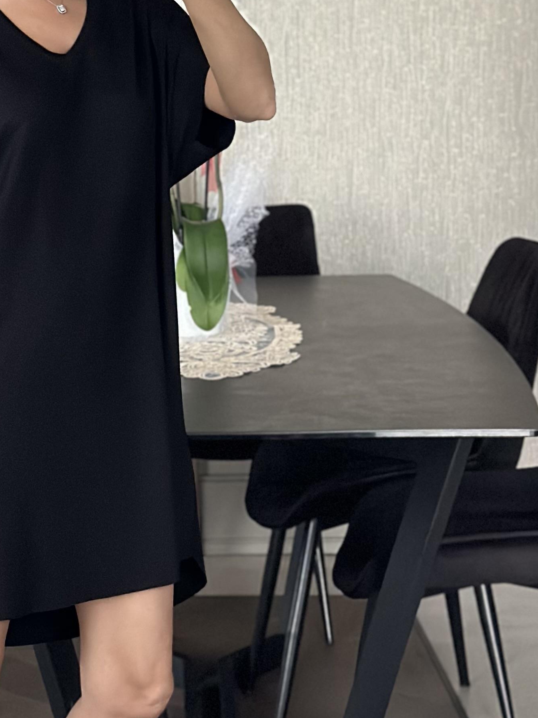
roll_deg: +1.6
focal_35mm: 108
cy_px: 401
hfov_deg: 13.5
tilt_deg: -18.9
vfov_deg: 18.2
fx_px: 2238
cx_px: 5
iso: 640
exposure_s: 1/40
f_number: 1.78
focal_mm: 6.86
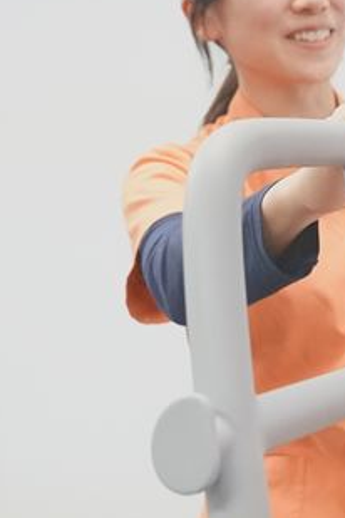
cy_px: 210
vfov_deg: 26.9
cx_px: 477
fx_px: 1078
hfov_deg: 16.9
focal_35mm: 75
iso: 12800
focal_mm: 29
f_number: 4.5
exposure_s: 1/80
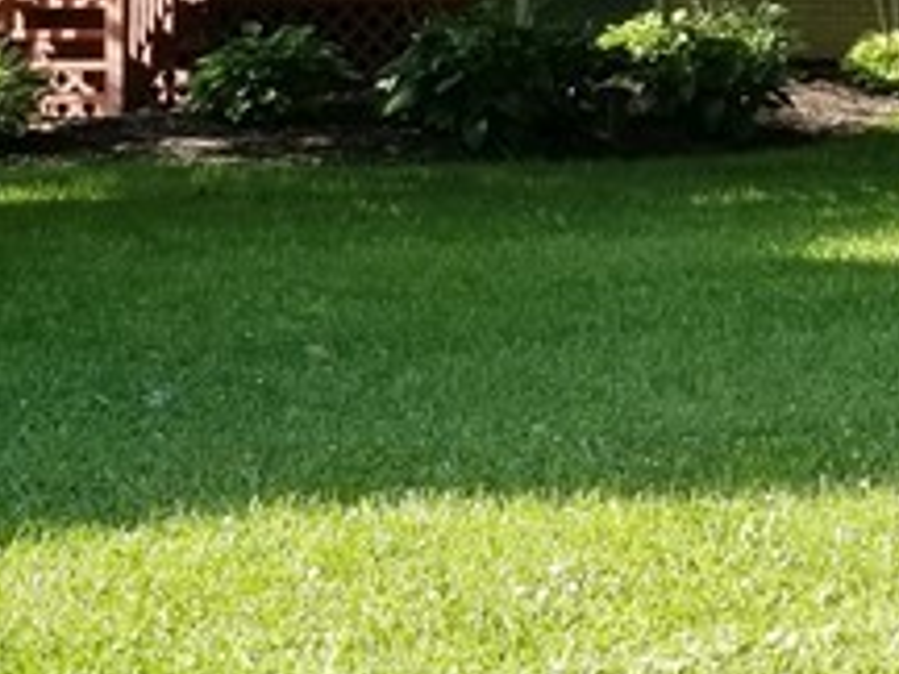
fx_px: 3194
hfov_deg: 16.0
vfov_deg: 11.6
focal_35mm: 123
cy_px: -300
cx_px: 558
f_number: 1.7
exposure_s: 1/486
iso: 50
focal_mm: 4.25
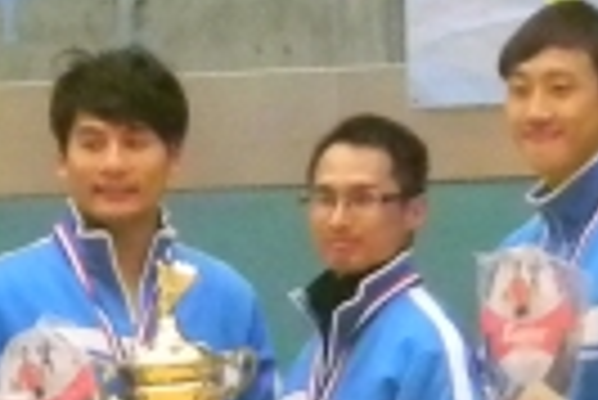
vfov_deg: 5.3
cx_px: 553
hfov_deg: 7.9
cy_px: -135
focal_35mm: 258
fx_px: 4290
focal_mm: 6
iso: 800
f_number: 3.9
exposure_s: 1/32.7
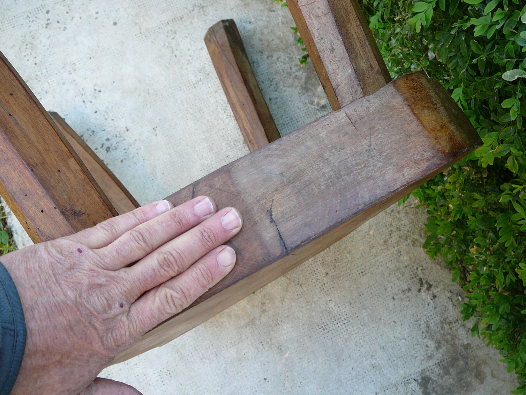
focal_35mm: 35
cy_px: 198
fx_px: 532
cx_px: 263
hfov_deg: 52.6
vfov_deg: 40.7
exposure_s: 1/50
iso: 80
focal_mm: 5.2
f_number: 2.8
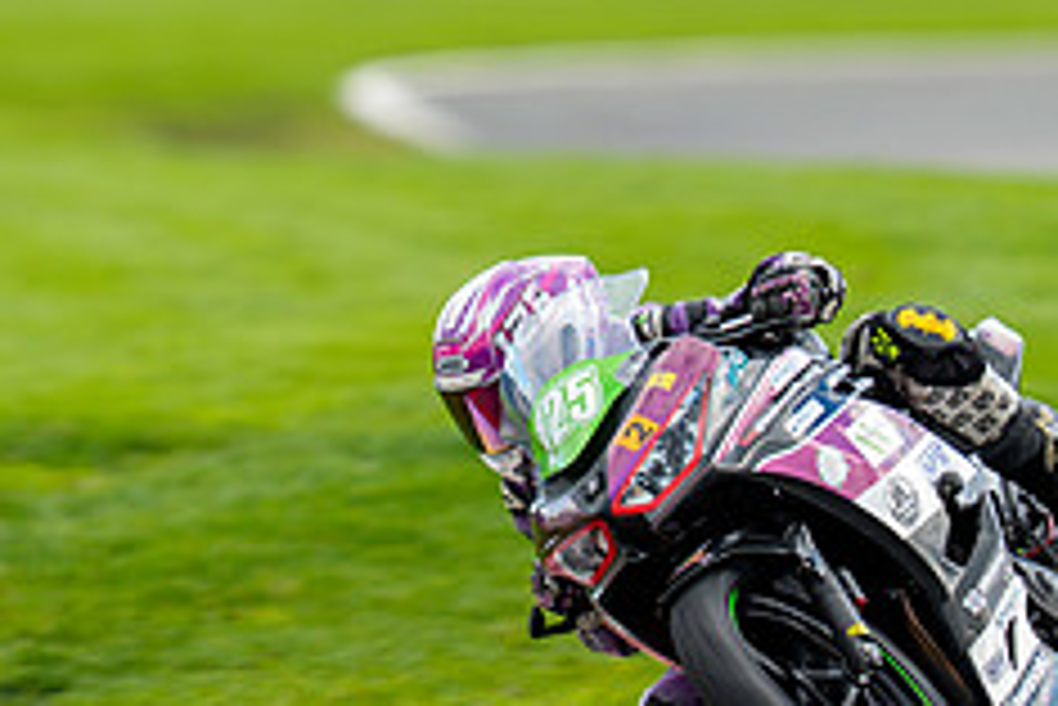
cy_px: 133
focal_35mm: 1051
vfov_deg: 1.3
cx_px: 663
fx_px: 30906
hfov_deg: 2.0
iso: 125
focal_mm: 400
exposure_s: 1/320
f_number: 3.2
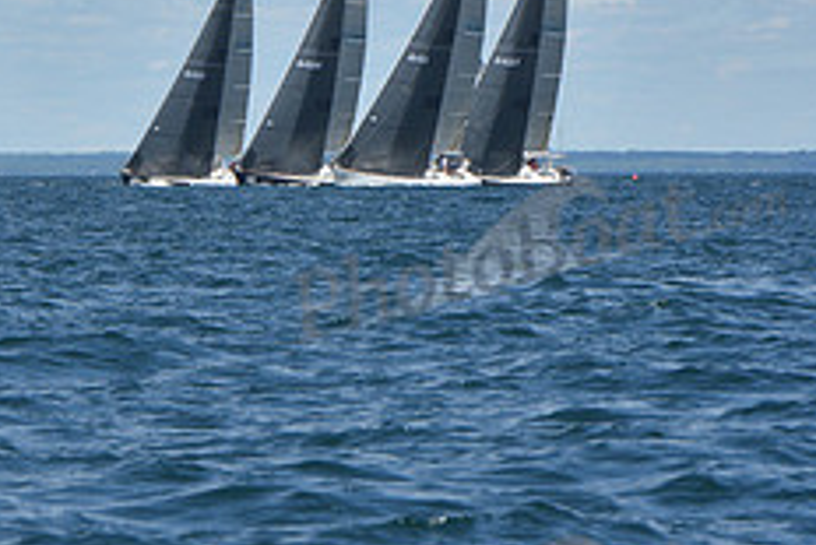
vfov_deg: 2.8
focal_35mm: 499
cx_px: 113
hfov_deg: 4.1
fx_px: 11317
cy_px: 118
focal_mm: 200
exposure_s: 1/800
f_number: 11
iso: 250
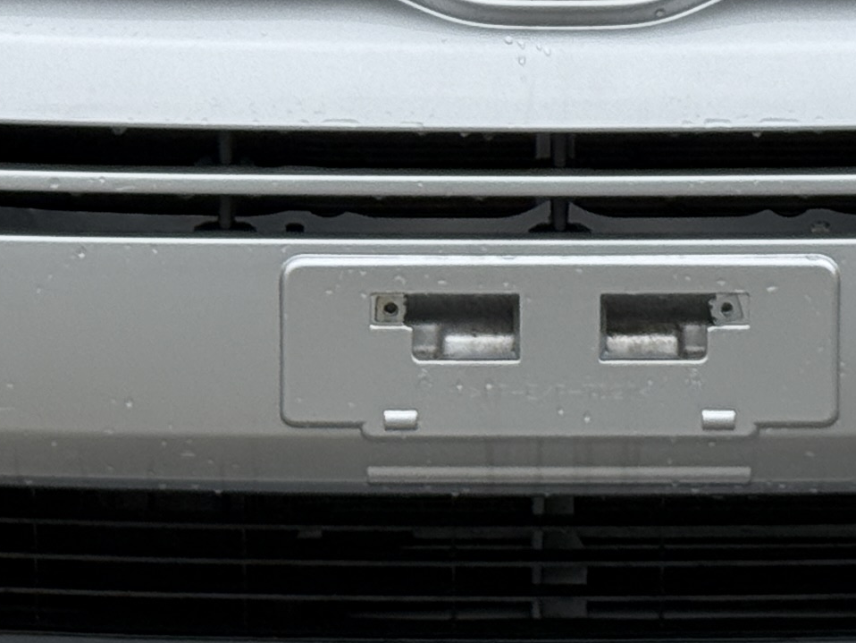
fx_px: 4996
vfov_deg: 7.3
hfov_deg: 9.8
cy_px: -226
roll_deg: -2.2
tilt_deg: -9.4
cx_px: 530
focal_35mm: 202
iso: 64
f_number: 1.78
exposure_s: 1/4878
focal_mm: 6.76
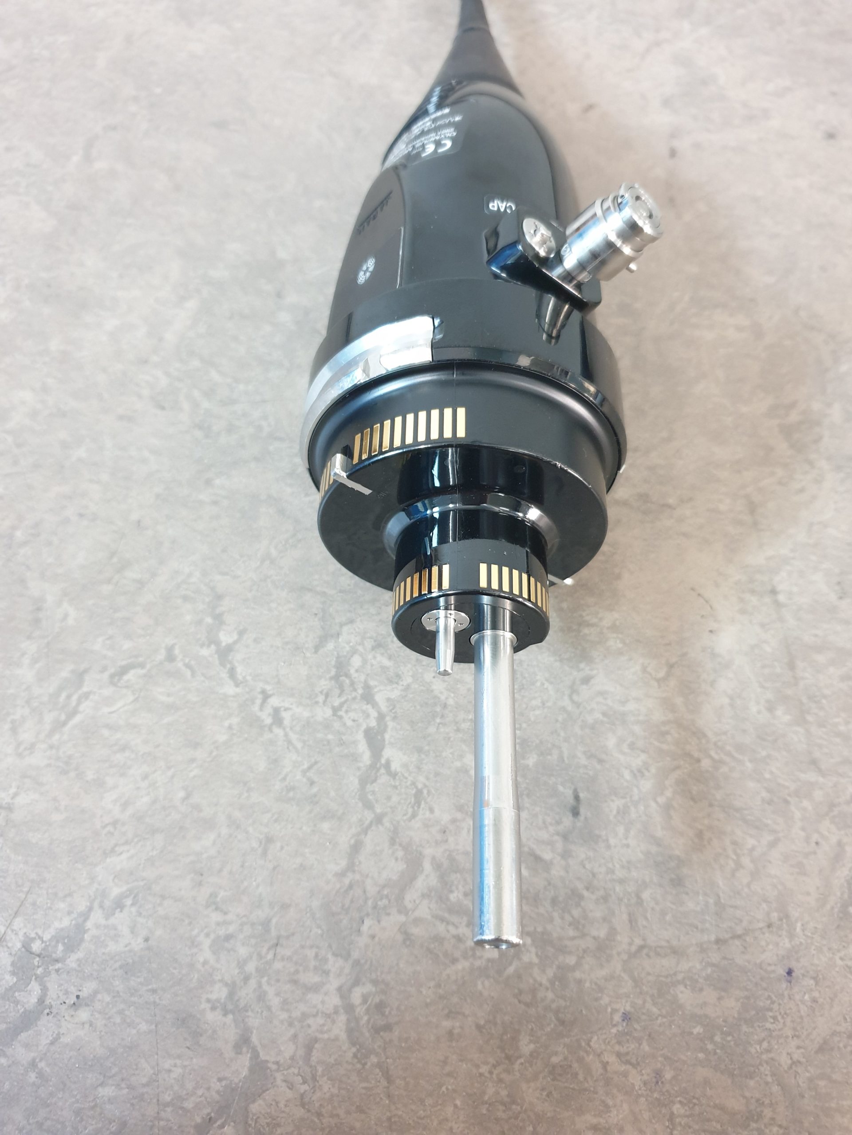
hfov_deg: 53.1
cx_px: 426
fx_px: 853
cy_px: 568
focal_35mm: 26
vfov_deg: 67.3
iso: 320
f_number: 1.5
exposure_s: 1/33
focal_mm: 4.3
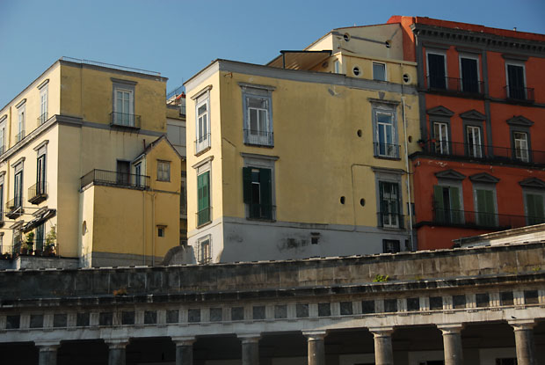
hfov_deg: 27.0
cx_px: 272
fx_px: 1137
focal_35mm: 75
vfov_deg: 18.2
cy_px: 182
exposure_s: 1/180
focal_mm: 50
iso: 100
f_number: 4.8
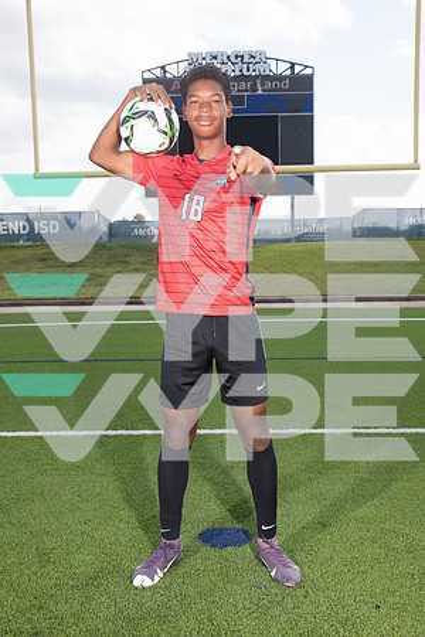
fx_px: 708
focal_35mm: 40
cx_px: 212
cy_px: 318
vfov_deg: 48.5
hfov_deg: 33.4
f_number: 7.1
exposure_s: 1/320
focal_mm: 40
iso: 125
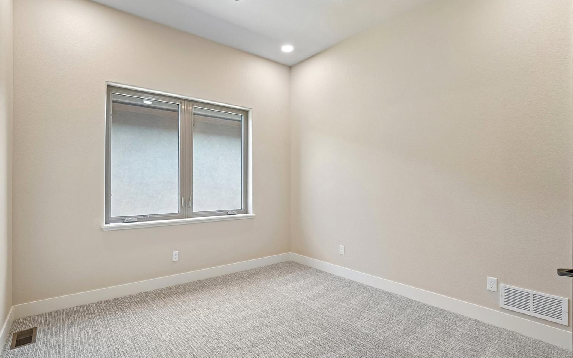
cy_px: 186
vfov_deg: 71.2
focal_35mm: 16
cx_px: 284
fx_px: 250
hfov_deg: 97.8
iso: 320
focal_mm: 10
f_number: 8
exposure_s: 1/15
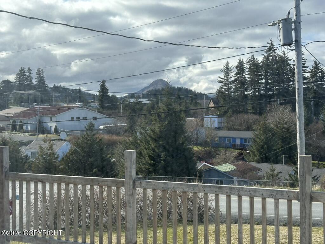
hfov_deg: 39.7
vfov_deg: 30.3
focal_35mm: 48
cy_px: 122
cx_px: 162
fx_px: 451
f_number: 1.78
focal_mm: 6.86
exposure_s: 1/3155
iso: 64
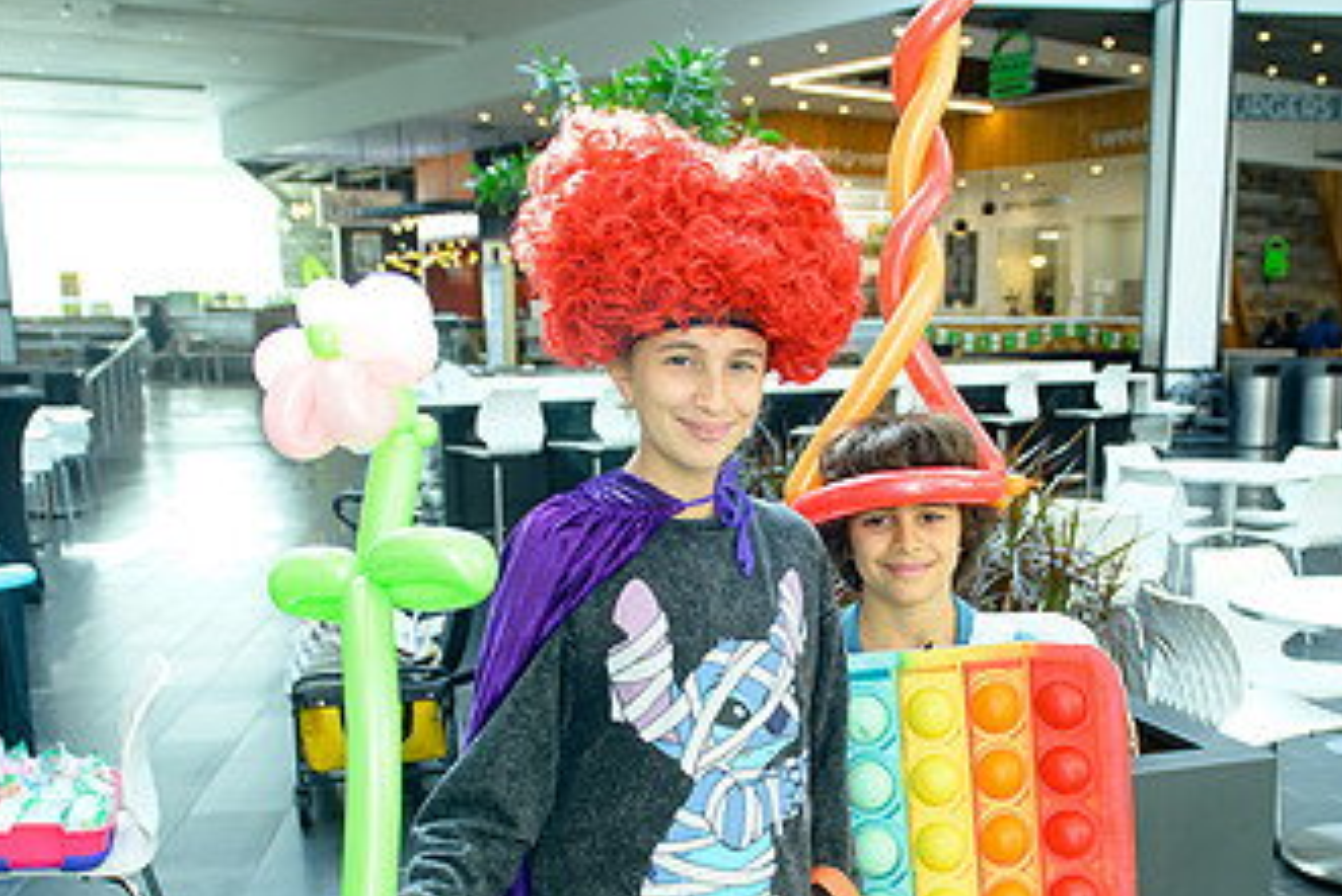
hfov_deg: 46.2
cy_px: 630
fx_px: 1566
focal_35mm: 42
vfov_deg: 31.5
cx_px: 778
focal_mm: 24
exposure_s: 1/200
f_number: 4
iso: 800
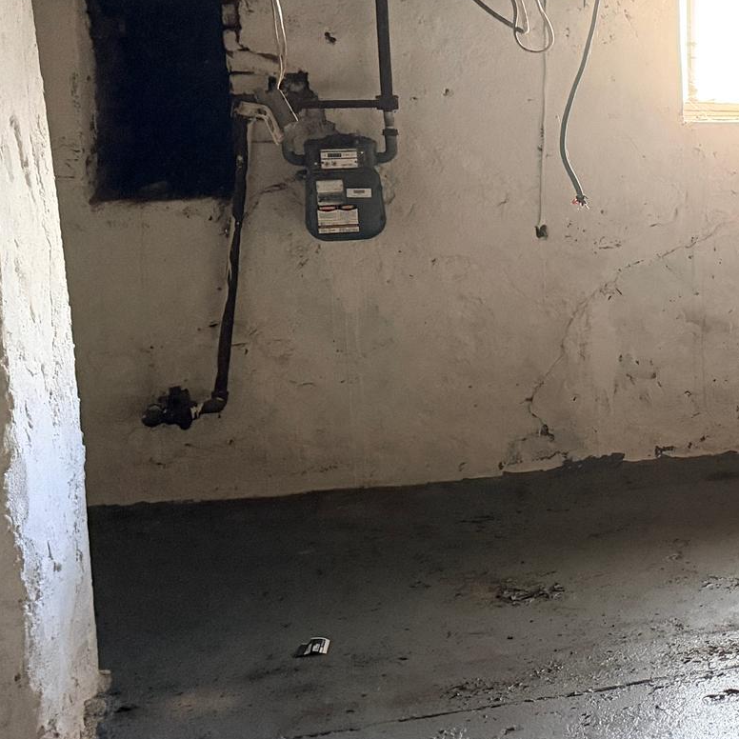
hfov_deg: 26.1
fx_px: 1353
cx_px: 958
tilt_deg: -7.7
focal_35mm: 56
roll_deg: -1.0
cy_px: 266
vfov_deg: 30.4
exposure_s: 1/34
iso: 1000
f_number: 1.78
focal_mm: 6.76
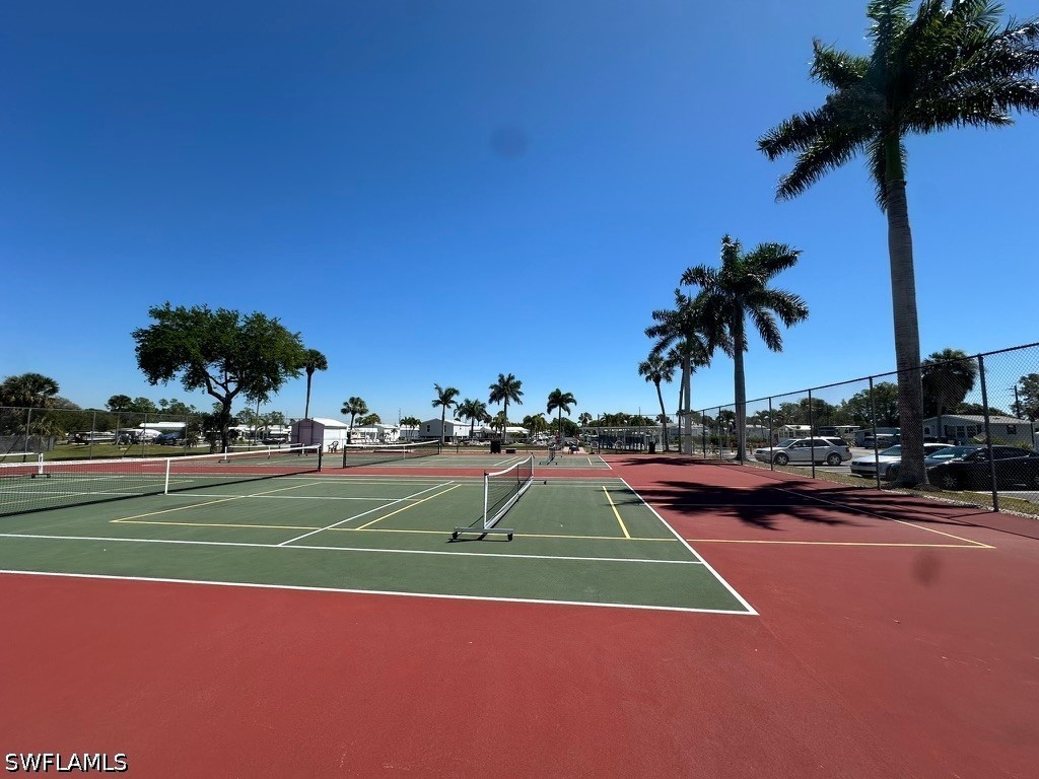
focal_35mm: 14
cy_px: 390
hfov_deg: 102.1
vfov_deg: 85.7
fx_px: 420
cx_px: 520
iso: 50
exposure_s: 1/2681
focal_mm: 2.22
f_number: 2.2
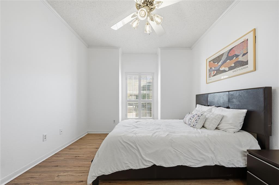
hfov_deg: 100.5
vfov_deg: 77.2
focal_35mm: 15
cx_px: 140
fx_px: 116
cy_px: 92
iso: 1000
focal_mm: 15
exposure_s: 1/5000
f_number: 7.1
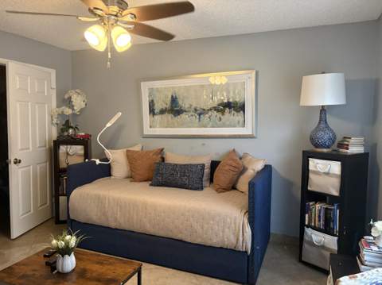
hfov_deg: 67.4
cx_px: 191
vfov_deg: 53.0
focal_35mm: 26
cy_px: 142
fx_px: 287
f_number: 1.6
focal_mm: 5.96
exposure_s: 1/60
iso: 400
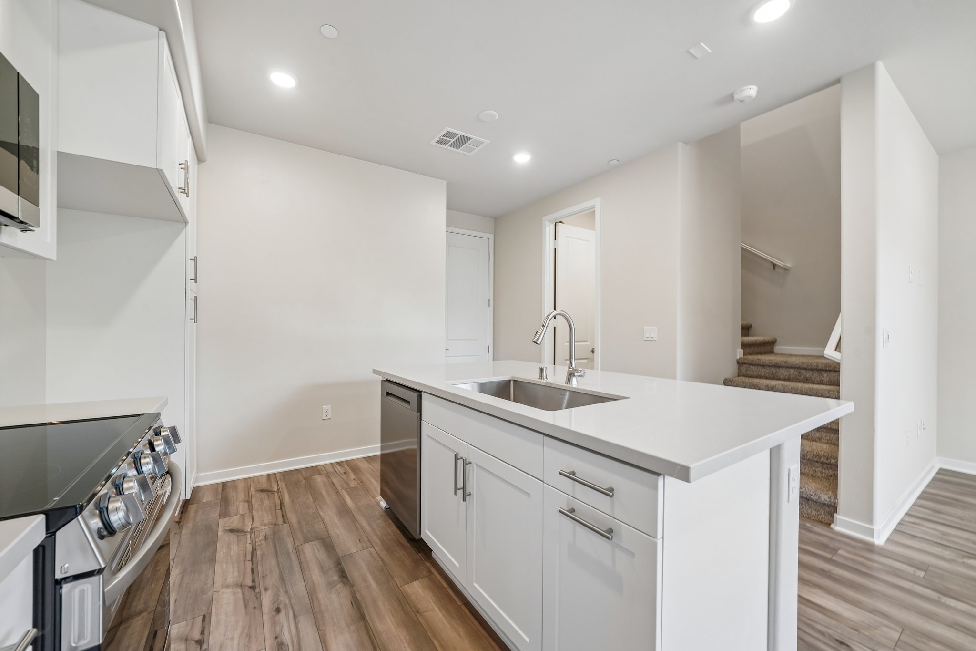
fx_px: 352
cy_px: 326
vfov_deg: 85.4
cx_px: 488
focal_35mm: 13
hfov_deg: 108.3
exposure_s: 1/15
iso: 400
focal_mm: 13
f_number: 8
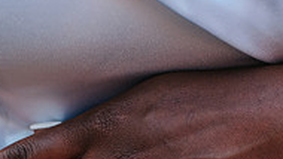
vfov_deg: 13.2
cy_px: 229
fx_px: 653
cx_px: 118
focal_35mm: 87
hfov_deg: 24.4
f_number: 4
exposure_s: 1/1000
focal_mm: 35
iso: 1000
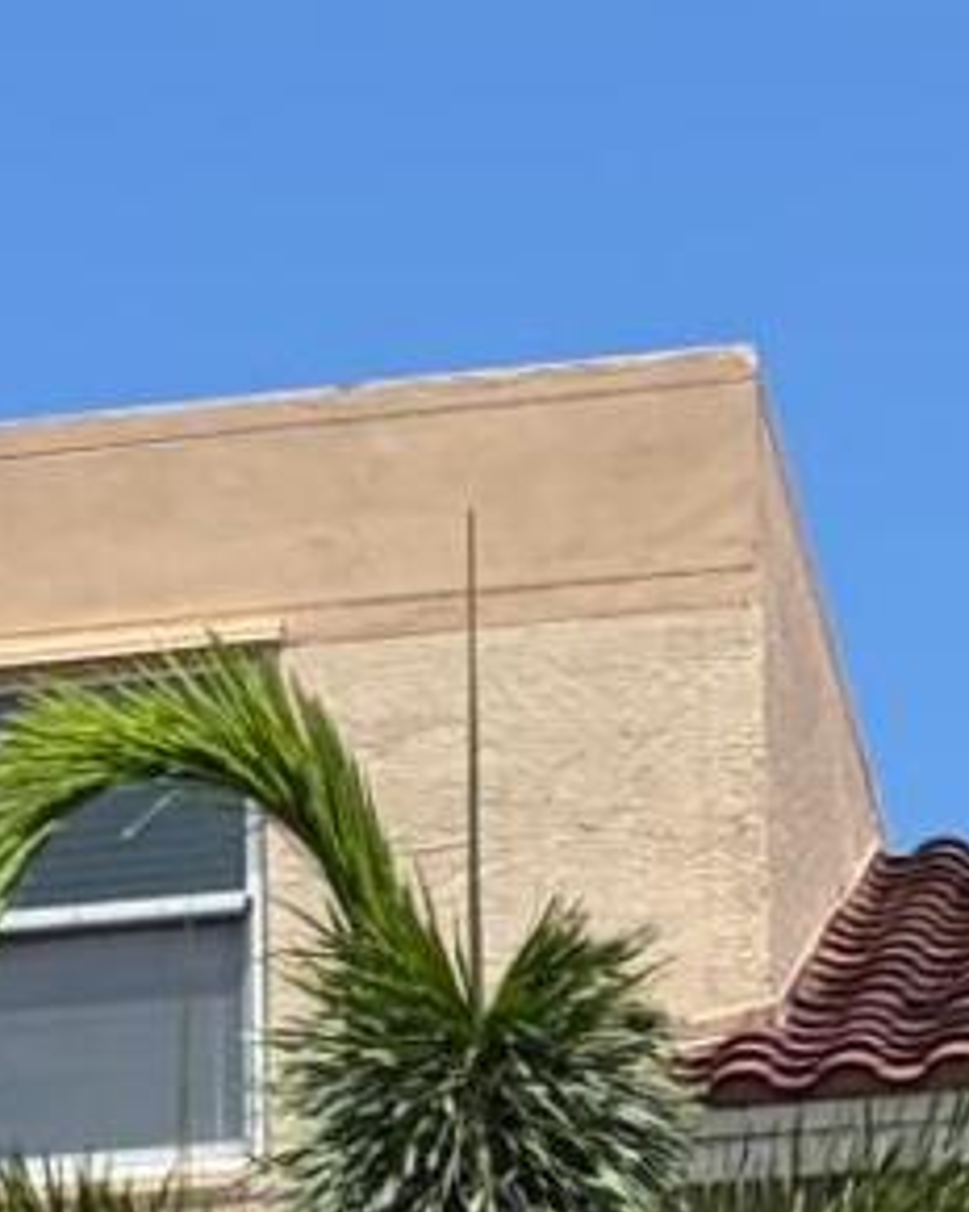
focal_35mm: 252
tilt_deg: +11.0
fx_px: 9034
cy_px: 1956
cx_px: -1754
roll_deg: -0.5
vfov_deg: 7.5
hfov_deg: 5.8
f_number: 1.6
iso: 50
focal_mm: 5.96
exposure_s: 1/3279
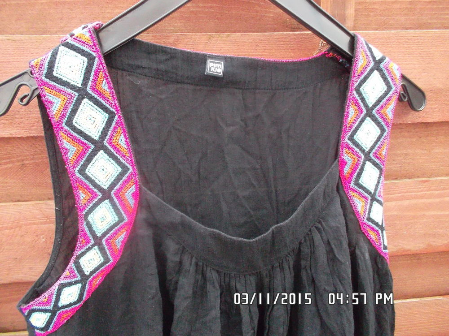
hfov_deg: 63.4
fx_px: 363
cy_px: 168
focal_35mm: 28
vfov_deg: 49.7
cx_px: 224
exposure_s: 1/15
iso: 500
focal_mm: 4.1
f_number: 3.3
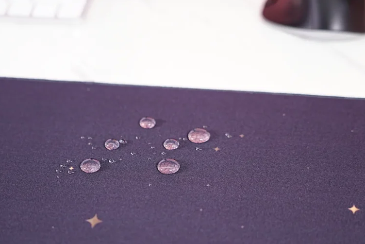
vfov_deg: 12.6
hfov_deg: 18.7
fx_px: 1106
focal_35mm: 109
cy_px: 153
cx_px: 152
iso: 640
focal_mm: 82
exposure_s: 1/30
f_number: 4
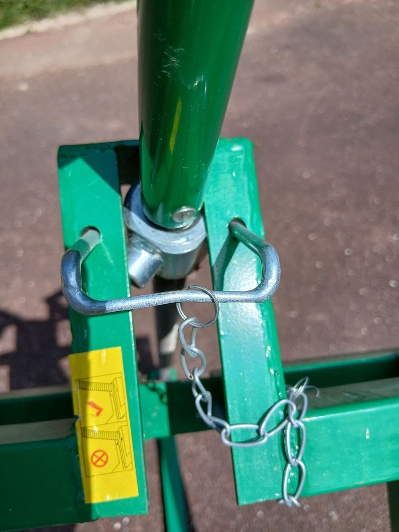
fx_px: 400
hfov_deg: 53.1
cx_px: 200
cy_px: 266
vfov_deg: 67.3
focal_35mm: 26
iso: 20
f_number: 1.8
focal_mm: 3.98
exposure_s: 1/573
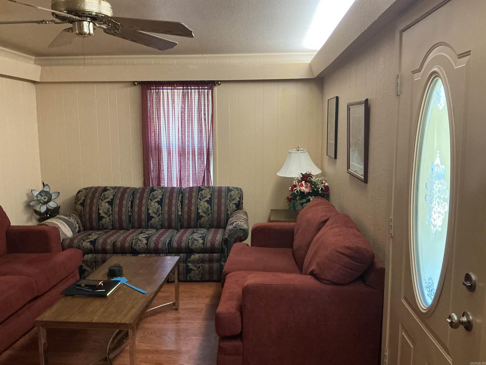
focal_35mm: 28
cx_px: 243
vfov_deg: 49.7
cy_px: 182
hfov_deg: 63.4
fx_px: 393
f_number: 1.8
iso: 250
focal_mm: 3
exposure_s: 1/60
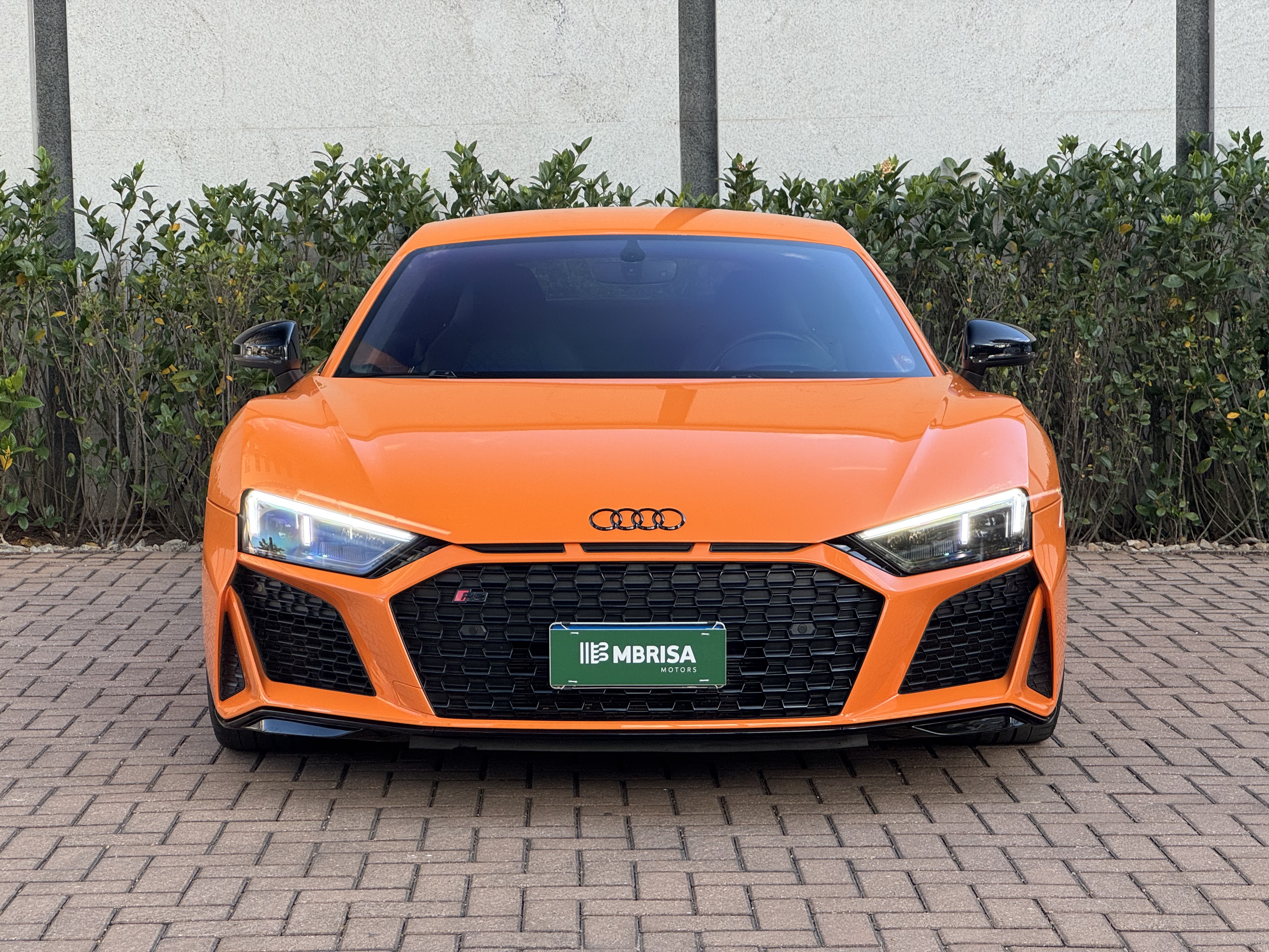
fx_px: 2823
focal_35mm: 77
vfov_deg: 19.1
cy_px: 476
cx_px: 634
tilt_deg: -5.2
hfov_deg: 25.3
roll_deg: +1.6
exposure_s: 1/99
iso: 64
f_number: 2.8
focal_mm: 9
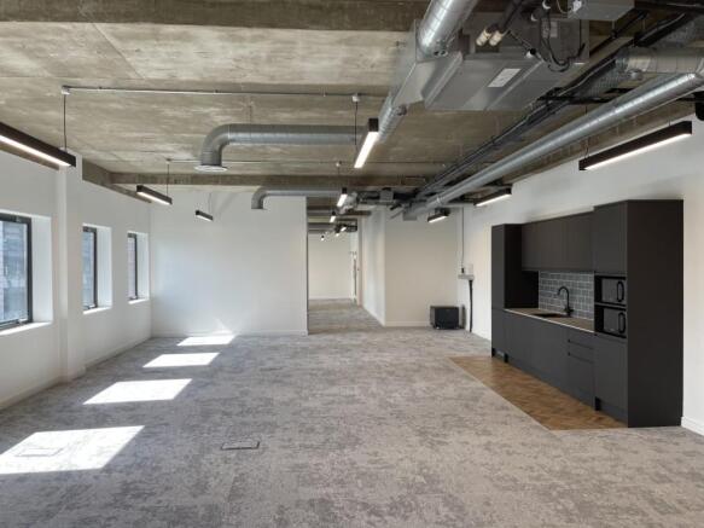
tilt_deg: -1.0
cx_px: 352
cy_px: 264
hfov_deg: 67.3
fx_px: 529
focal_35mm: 26
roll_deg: +0.3
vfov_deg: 53.0
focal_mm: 5.1
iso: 32
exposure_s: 1/166
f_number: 1.6
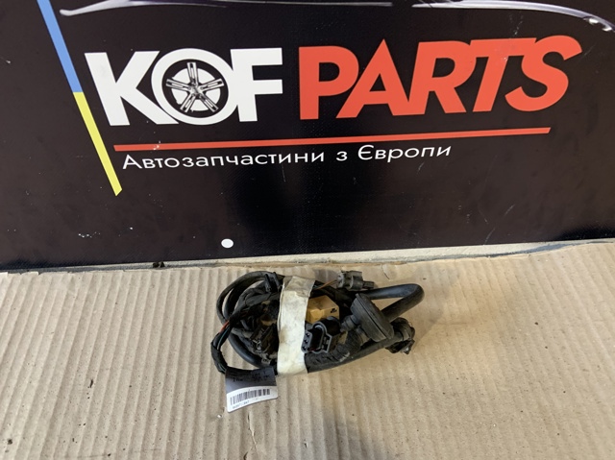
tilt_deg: -46.2
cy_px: 230
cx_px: 308
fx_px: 462
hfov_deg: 67.3
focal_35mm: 26
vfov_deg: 53.0
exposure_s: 1/41
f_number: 1.8
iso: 400
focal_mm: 4.25
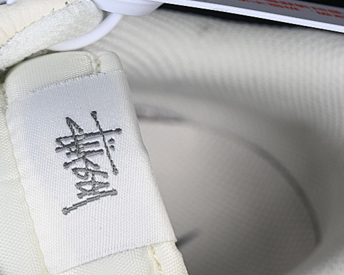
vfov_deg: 10.4
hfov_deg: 12.9
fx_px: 1507
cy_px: 238
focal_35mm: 148
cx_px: 24
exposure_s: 1/60
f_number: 7.1
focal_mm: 50
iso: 160
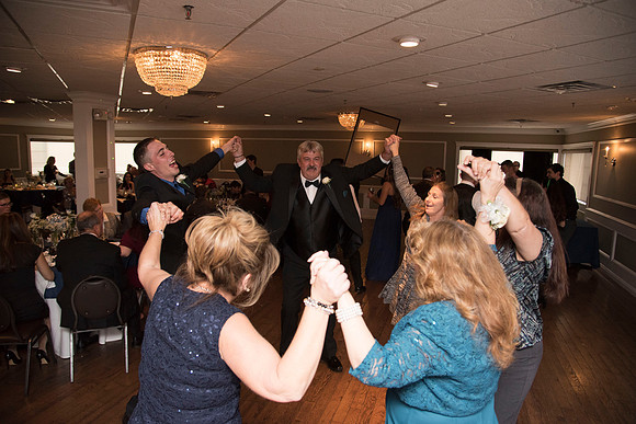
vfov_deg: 53.2
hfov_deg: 73.7
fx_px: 424
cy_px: 212
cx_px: 318
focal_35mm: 24
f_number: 4
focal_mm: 24
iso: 2000
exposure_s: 1/200
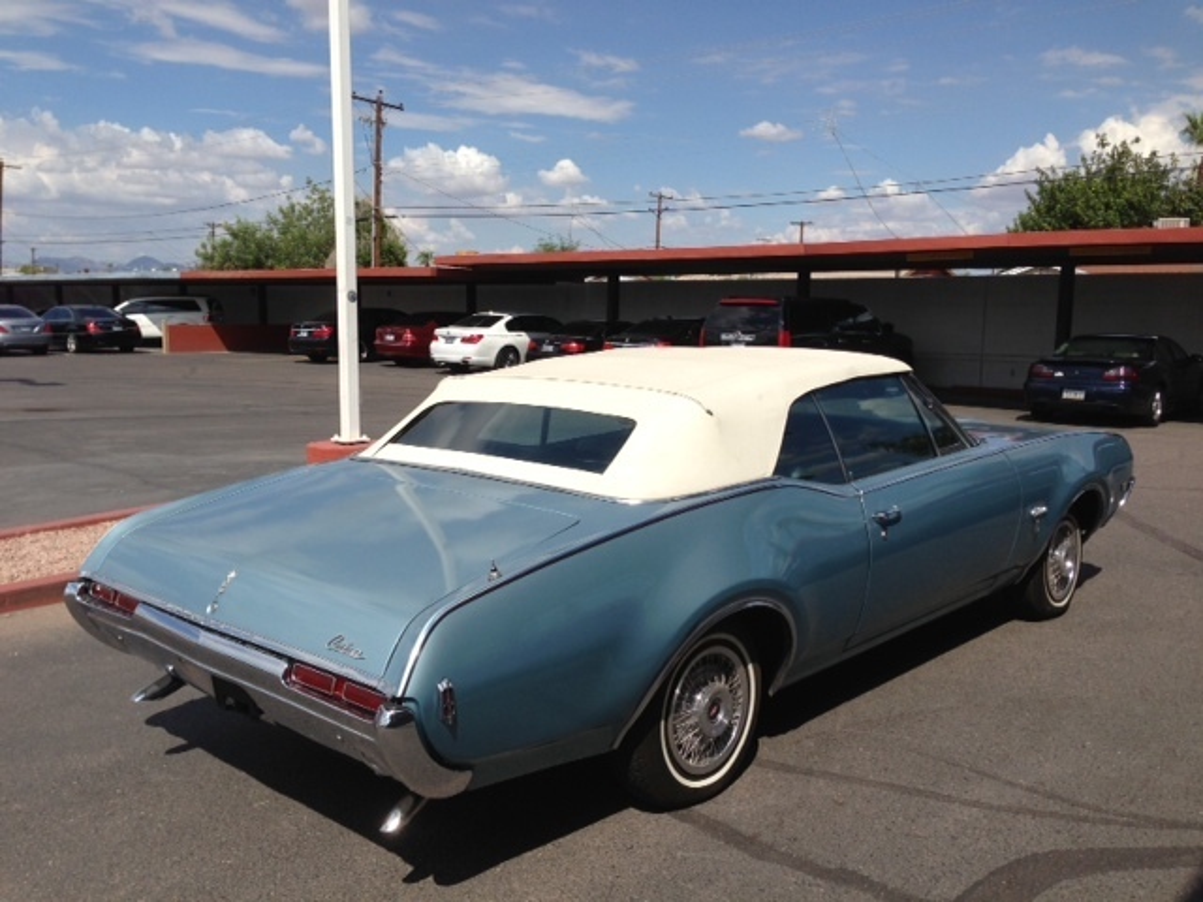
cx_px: 602
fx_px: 1147
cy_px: 451
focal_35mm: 33
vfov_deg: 42.9
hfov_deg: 55.4
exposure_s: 1/2358
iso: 50
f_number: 2.4
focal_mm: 4.13
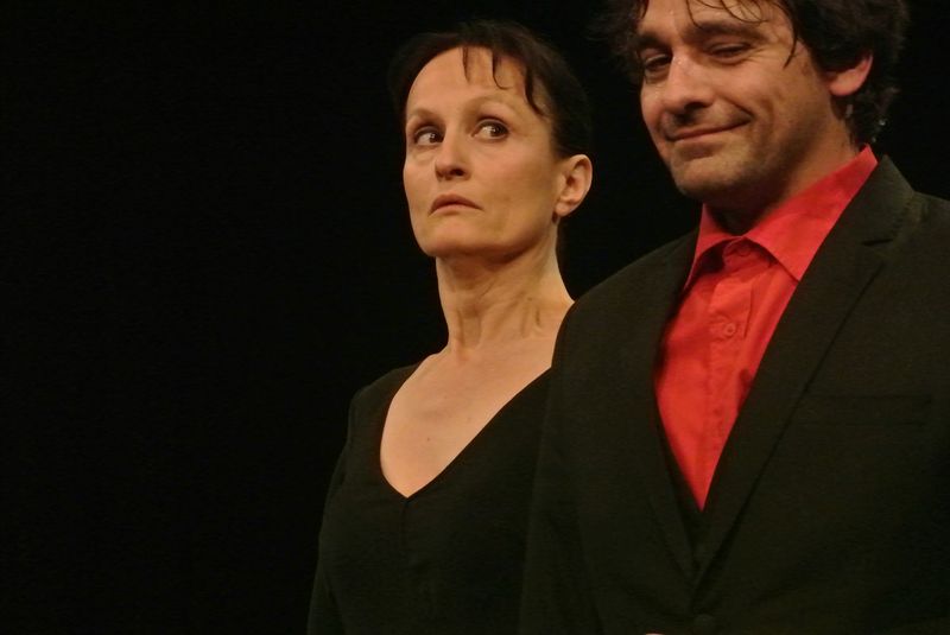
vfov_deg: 4.6
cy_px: 318
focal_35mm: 297
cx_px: 475
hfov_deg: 6.9
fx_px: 7844
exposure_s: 1/100
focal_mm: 110
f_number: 5.6
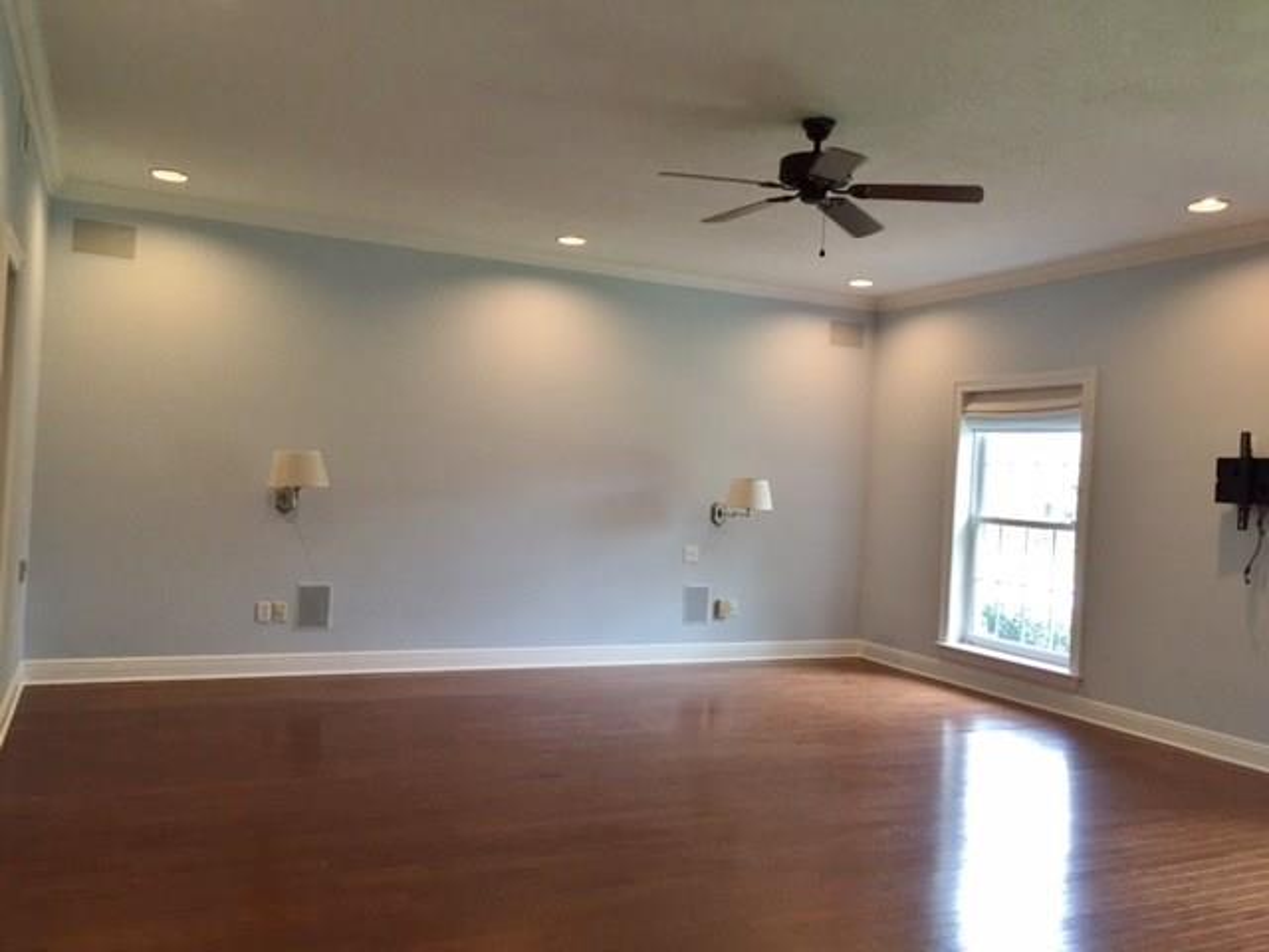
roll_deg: -3.9
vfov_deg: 48.2
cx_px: 634
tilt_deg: +0.1
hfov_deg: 61.7
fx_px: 1063
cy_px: 476
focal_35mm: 29
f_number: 2.2
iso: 50
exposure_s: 1/30
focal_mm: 4.15
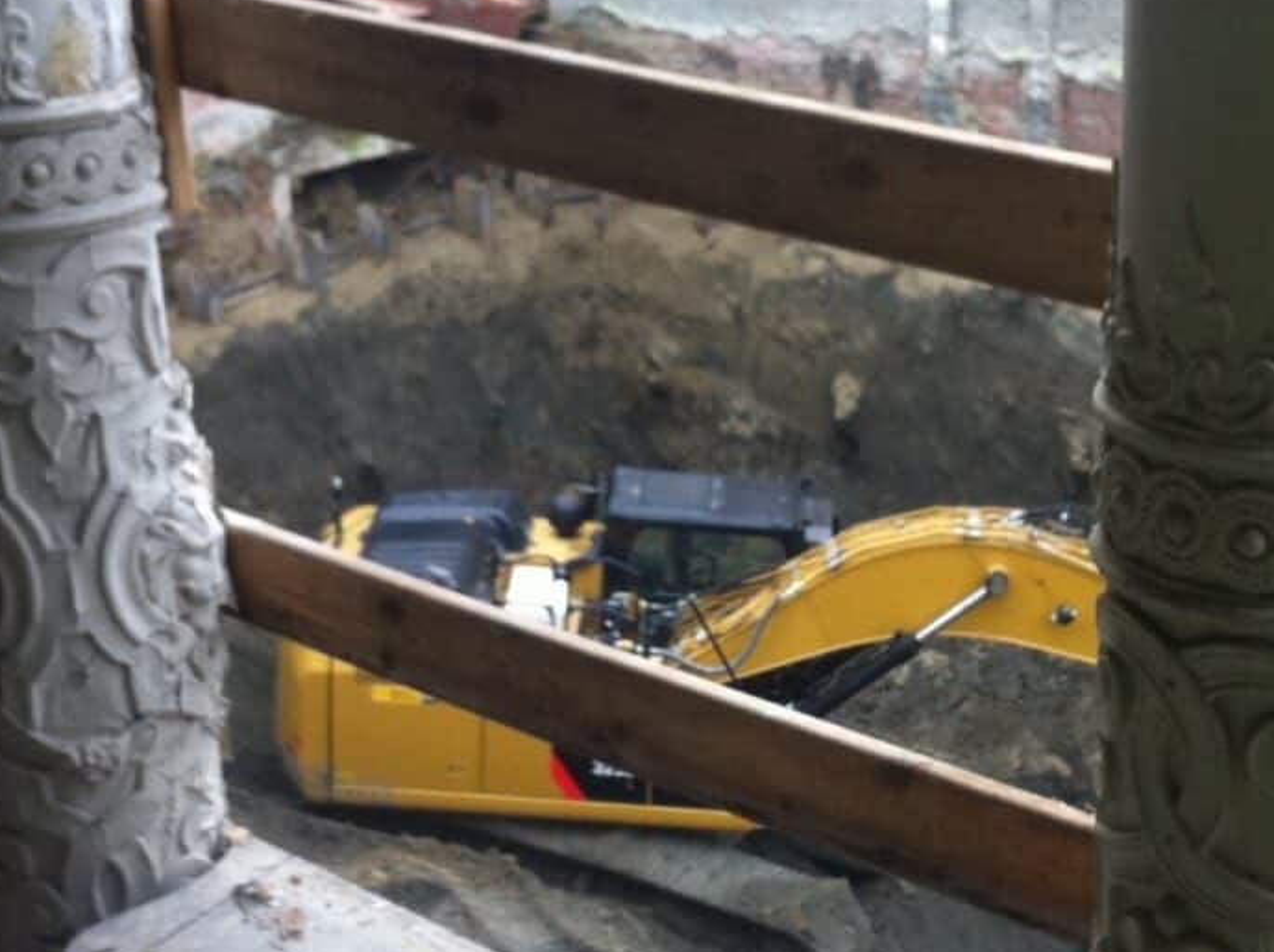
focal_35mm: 78
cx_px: 756
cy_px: 663
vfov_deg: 18.8
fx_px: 2867
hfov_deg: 25.0
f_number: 2.8
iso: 80
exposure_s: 1/60
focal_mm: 3.85
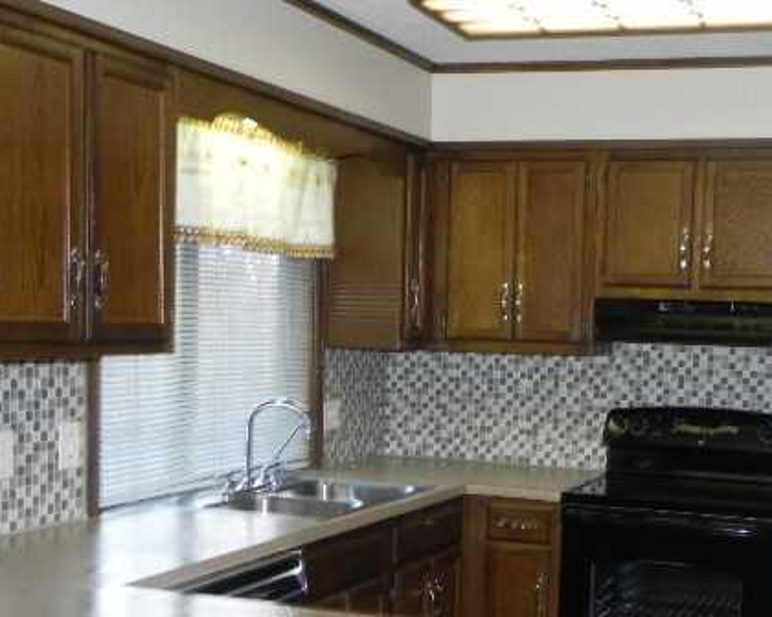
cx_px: 581
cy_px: 411
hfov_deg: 33.5
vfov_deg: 27.4
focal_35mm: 55
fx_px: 1257
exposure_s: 1/30
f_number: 3.2
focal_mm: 6.6
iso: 200
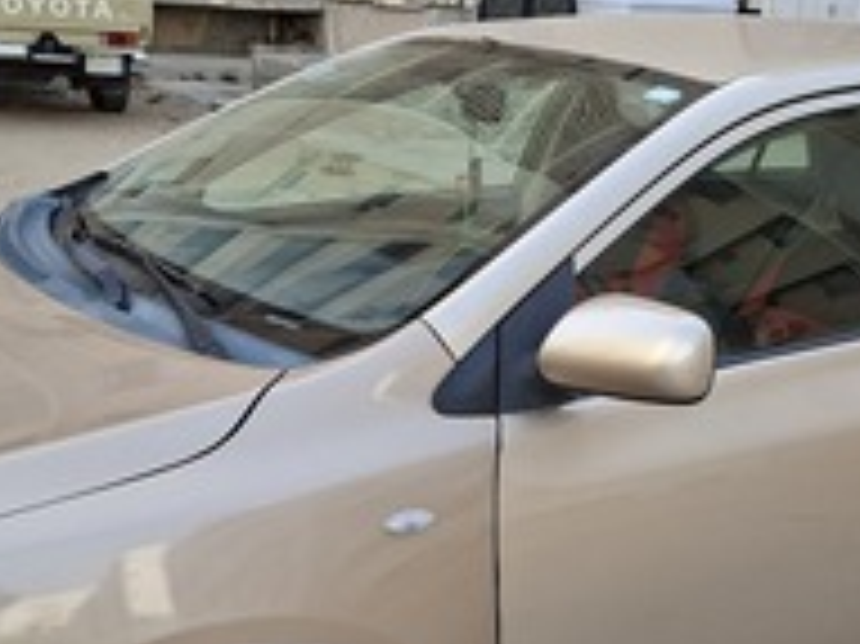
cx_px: 520
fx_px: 1366
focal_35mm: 55
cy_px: 516
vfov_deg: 26.1
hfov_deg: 34.8
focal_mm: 5.54
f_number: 1.8
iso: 50
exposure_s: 1/266
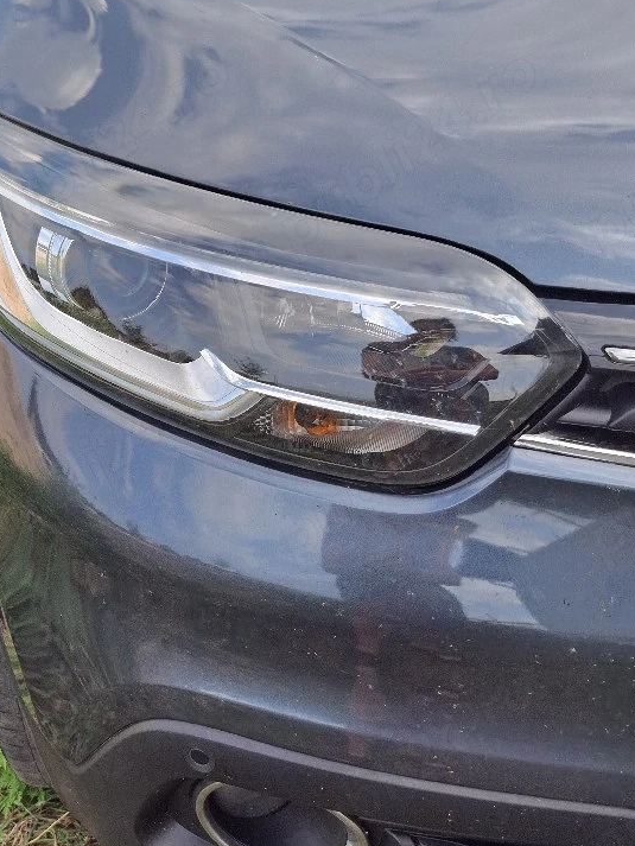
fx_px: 1051
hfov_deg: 33.1
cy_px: 508
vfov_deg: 43.6
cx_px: 179
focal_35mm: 43
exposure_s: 1/625
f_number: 1.8
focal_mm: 5.54
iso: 50
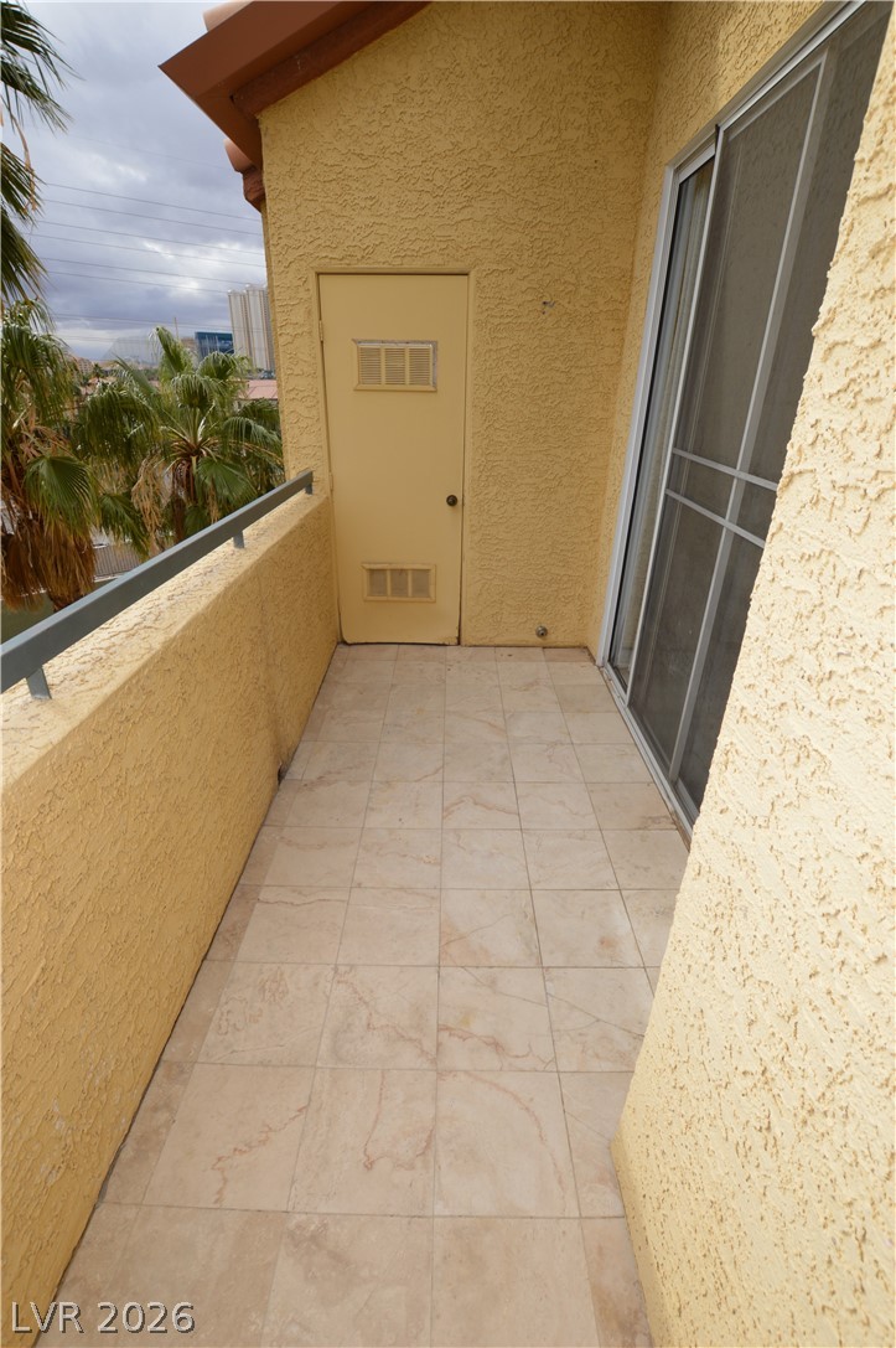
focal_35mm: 15
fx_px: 561
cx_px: 448
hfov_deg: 77.2
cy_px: 674
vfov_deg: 100.4
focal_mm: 10
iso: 100
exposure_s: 1/200
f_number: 9
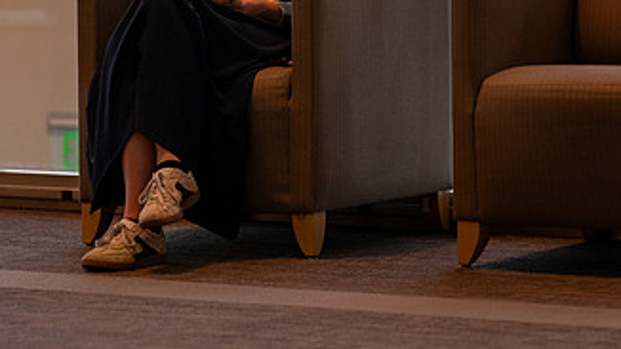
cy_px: -75
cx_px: 282
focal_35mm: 207
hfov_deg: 10.4
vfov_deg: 5.8
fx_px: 3407
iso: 640
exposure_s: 1/160
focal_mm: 95
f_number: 2.8
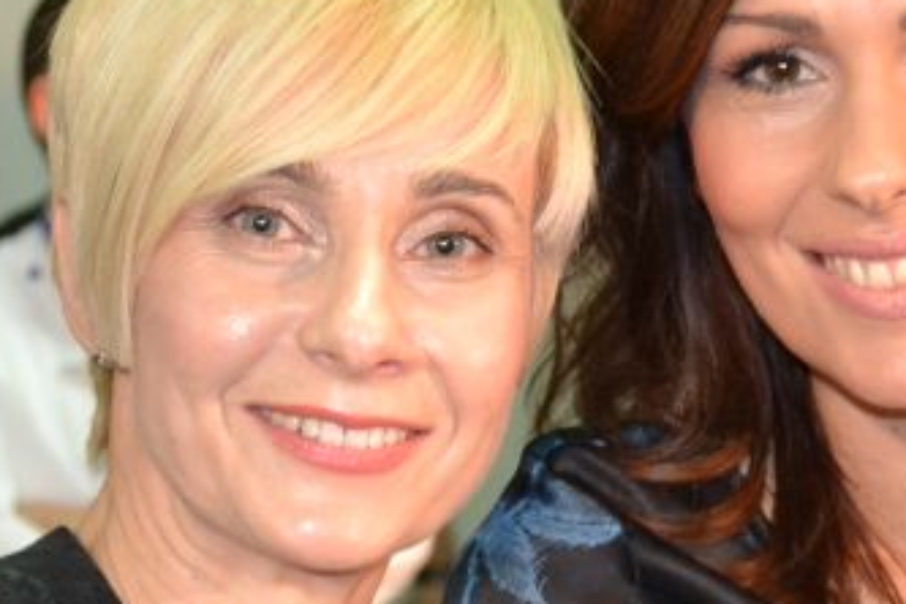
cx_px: 620
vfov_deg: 8.3
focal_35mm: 166
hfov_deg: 12.4
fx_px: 4177
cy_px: 347
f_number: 5.3
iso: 3200
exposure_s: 1/60
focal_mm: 46
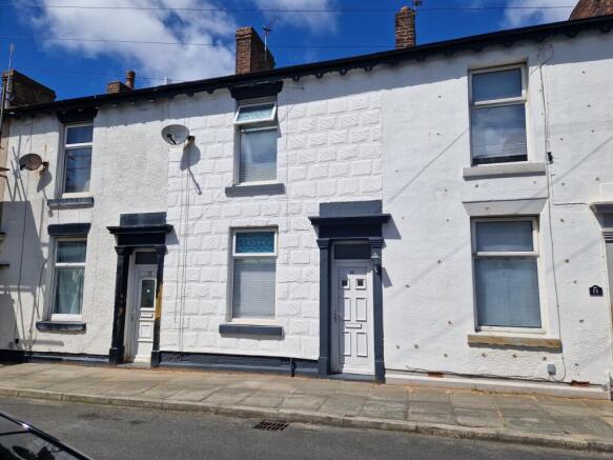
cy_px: 230
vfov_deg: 58.9
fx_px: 407
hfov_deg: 73.9
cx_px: 306
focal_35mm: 23
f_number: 1.8
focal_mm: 5.4
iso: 50
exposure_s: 1/3664
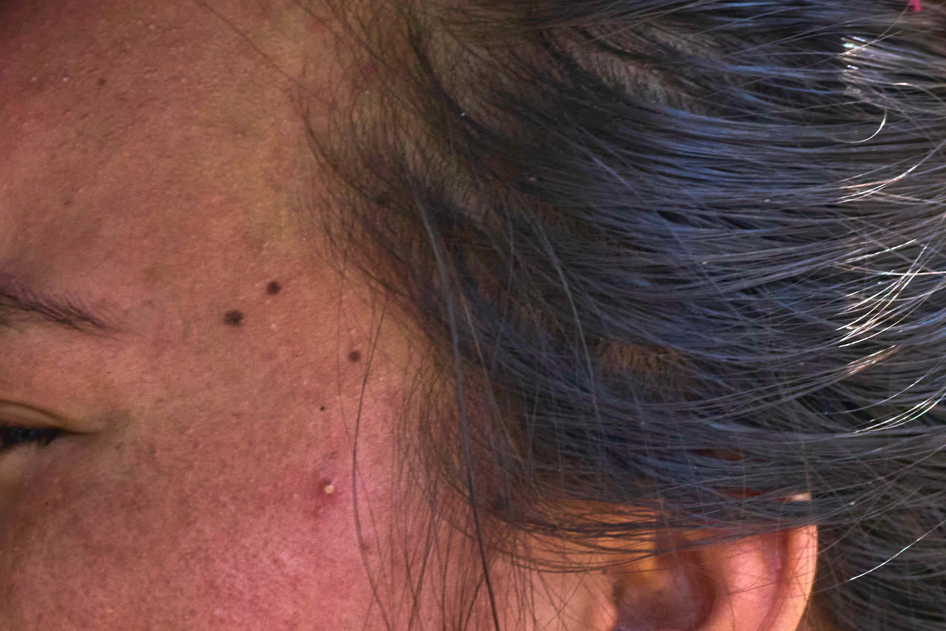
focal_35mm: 845
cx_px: -1
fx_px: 22205
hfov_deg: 2.4
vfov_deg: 1.6
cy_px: 669
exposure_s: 1/320
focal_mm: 224
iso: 640
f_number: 5.6
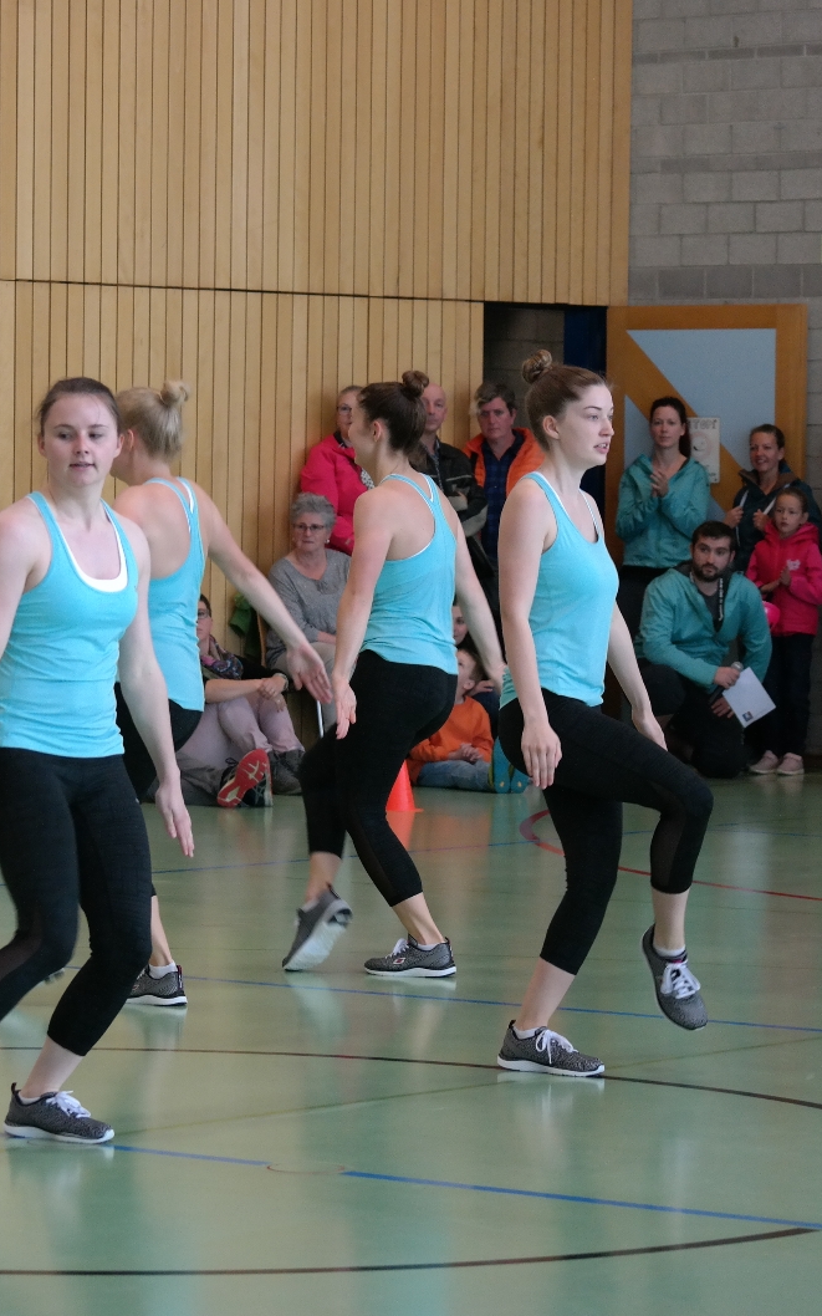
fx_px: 5414
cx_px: 6
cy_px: 658
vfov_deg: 13.9
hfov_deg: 8.6
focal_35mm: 151
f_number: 4.5
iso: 800
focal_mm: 64
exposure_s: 1/100
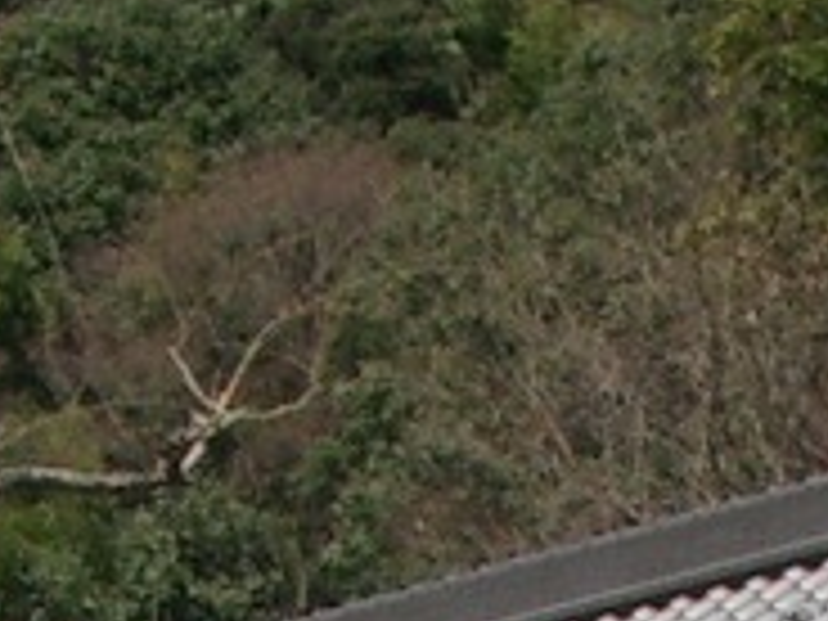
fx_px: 5454
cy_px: 1620
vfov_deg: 6.2
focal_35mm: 228
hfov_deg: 8.6
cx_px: 832
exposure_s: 1/400
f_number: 4.3
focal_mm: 5.8
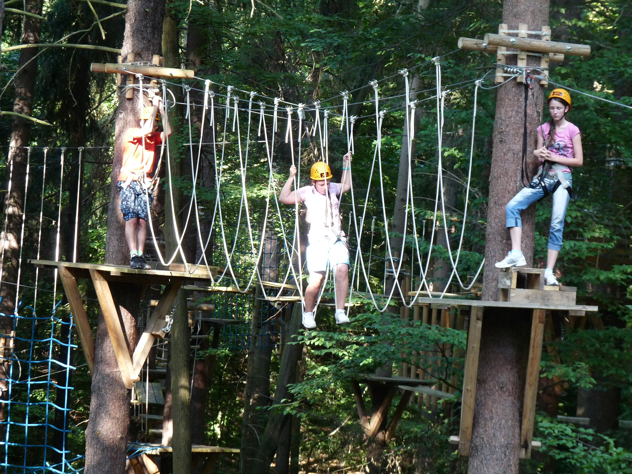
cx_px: 316
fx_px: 3505
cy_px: 237
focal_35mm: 192
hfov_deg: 10.3
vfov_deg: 7.7
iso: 250
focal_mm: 34.2
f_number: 3.7
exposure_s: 1/50
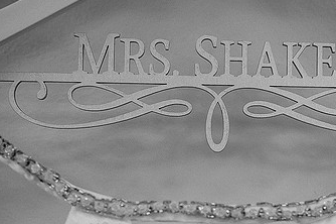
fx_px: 821
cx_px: 219
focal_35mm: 88
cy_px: 153
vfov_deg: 15.5
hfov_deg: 23.1
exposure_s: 1/80
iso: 320
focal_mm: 50
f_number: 4
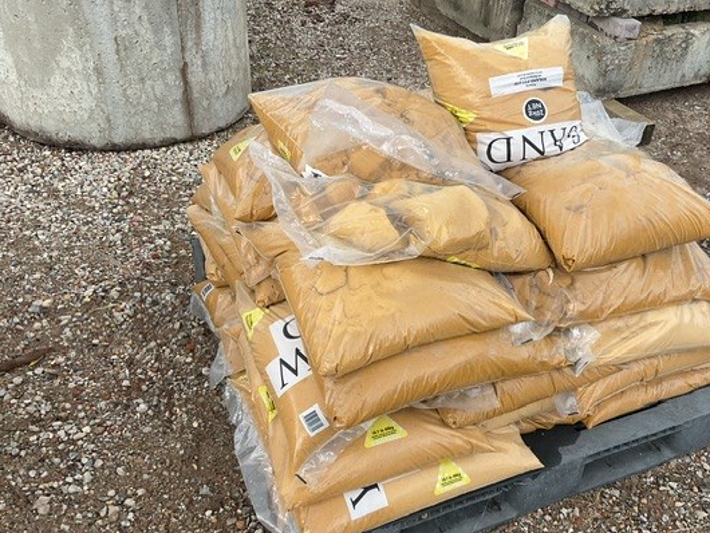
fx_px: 718
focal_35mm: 35
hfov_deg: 52.3
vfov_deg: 40.7
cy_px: 297
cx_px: 421
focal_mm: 3
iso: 16
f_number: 1.8
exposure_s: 1/627
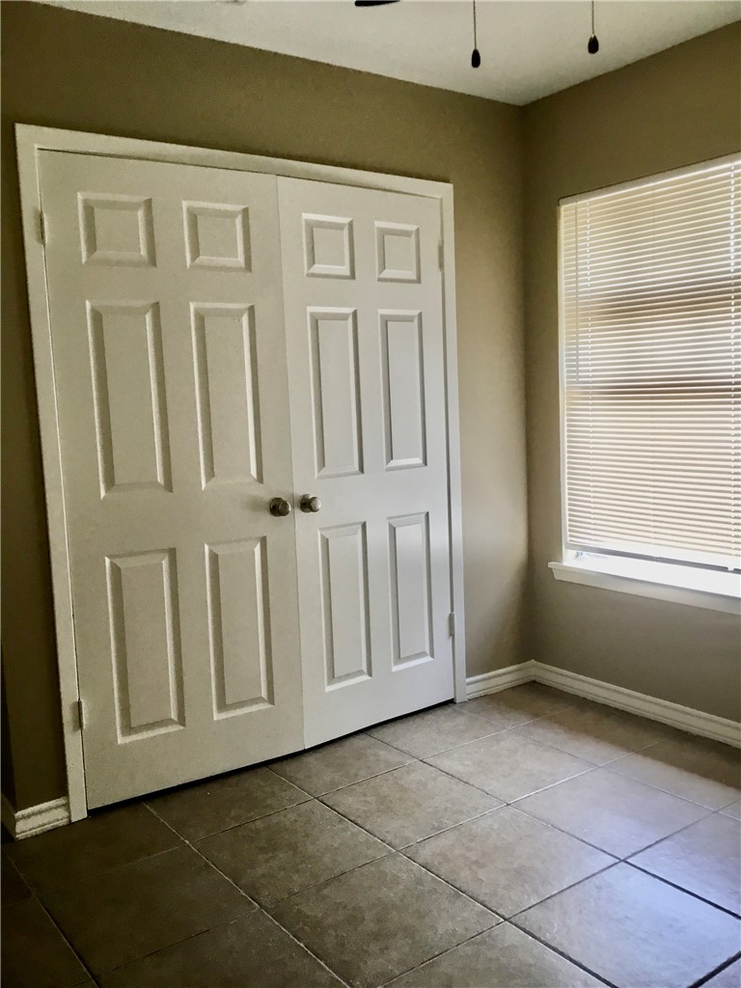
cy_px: 494
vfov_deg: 58.4
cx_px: 370
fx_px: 885
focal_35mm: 31
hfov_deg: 45.4
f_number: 2.4
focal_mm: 3.3
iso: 25
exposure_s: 1/30
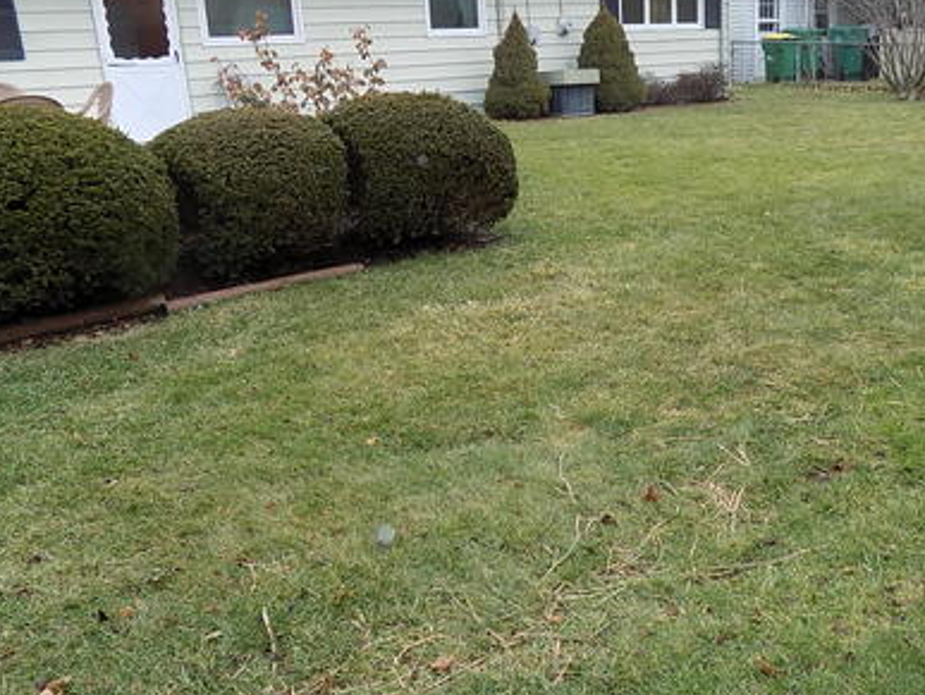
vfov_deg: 37.8
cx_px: 676
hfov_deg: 47.4
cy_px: 349
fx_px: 1016
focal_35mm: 38
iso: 80
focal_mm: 4
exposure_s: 1/60
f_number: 3.1
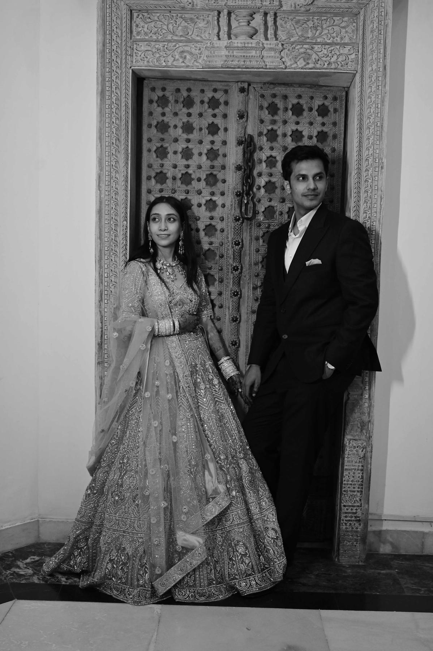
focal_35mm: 42
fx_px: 759
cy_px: 326
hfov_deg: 31.9
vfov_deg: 46.4
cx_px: 216
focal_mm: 42
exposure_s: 1/200
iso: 1250
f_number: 4
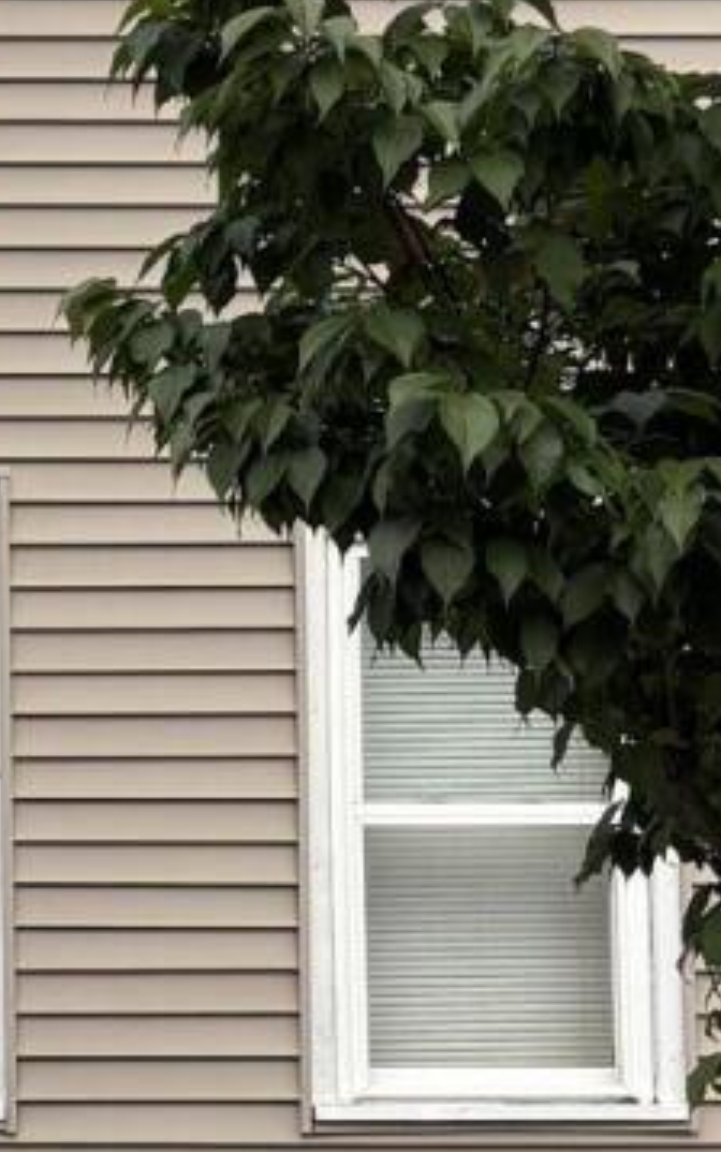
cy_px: 599
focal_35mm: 154
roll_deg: -0.7
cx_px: -357
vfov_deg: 13.6
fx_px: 4838
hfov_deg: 8.3
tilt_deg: +3.3
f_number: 1.6
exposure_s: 1/1799
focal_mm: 5.96
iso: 50
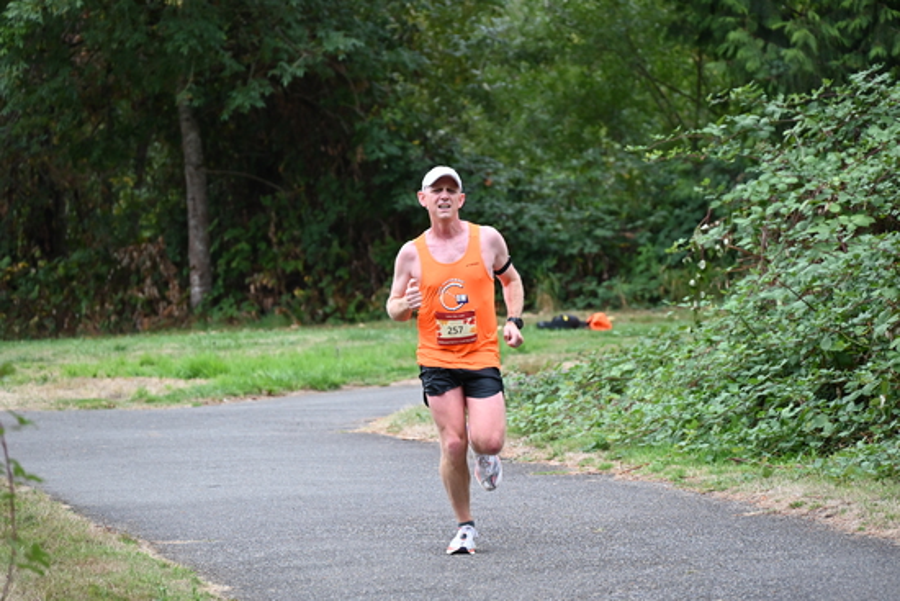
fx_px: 5001
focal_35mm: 200
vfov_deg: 6.9
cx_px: 450
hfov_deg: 10.3
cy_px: 300
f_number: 6.3
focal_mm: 200
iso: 1800
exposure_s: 1/250
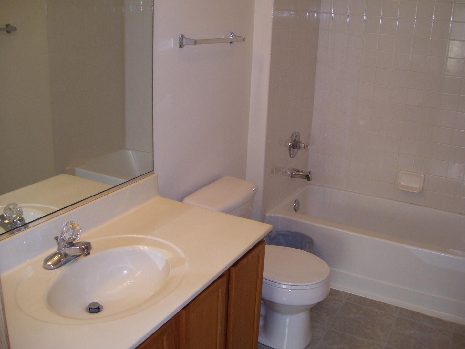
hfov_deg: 50.1
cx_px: 232
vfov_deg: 38.7
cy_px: 174
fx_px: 497
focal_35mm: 37
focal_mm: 6
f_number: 2.7
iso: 80
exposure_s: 1/60
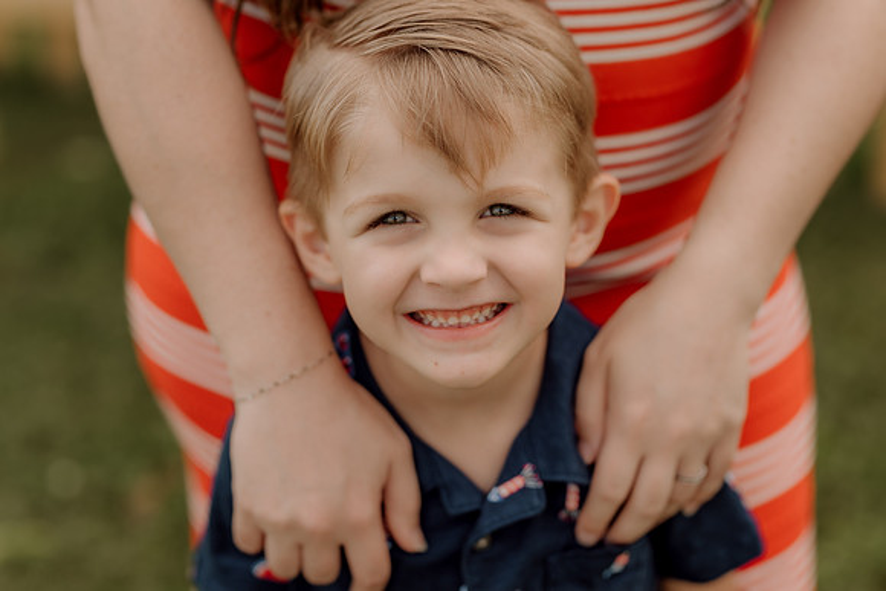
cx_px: 443
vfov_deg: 16.1
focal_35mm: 85
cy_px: 296
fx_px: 2092
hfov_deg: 23.9
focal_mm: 85
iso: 80
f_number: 2.5
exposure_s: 1/320
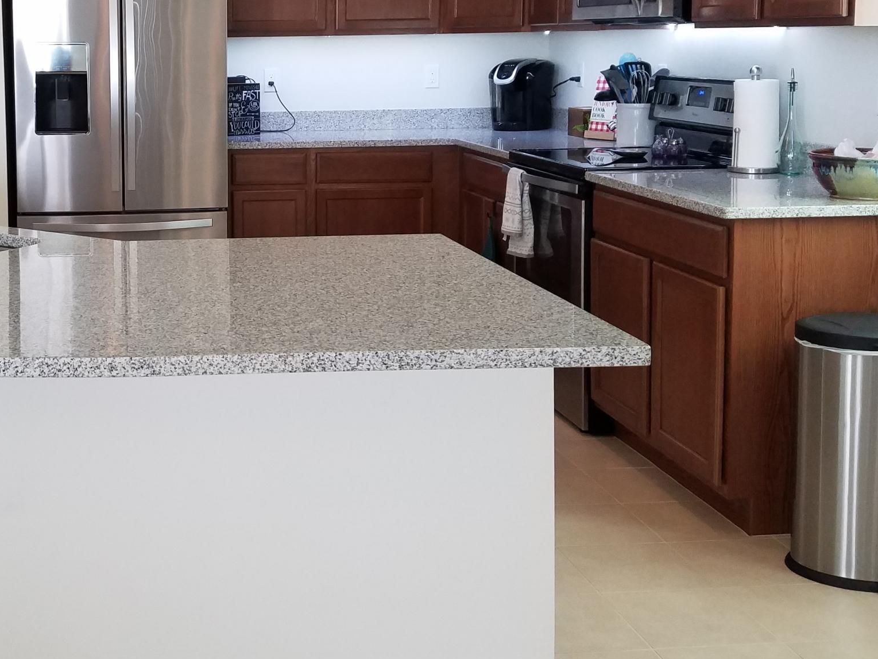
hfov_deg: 36.4
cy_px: 131
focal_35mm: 51
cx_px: 189
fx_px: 1294
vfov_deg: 28.0
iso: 125
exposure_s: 1/60
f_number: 1.7
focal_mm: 4.2
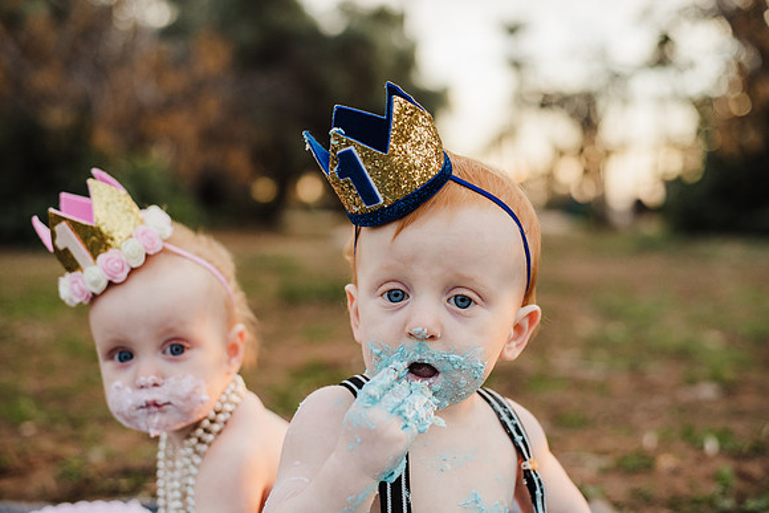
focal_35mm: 50
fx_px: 1068
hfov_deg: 39.6
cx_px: 384
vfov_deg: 27.0
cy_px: 256
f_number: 2.8
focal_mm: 50
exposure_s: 1/500
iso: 400
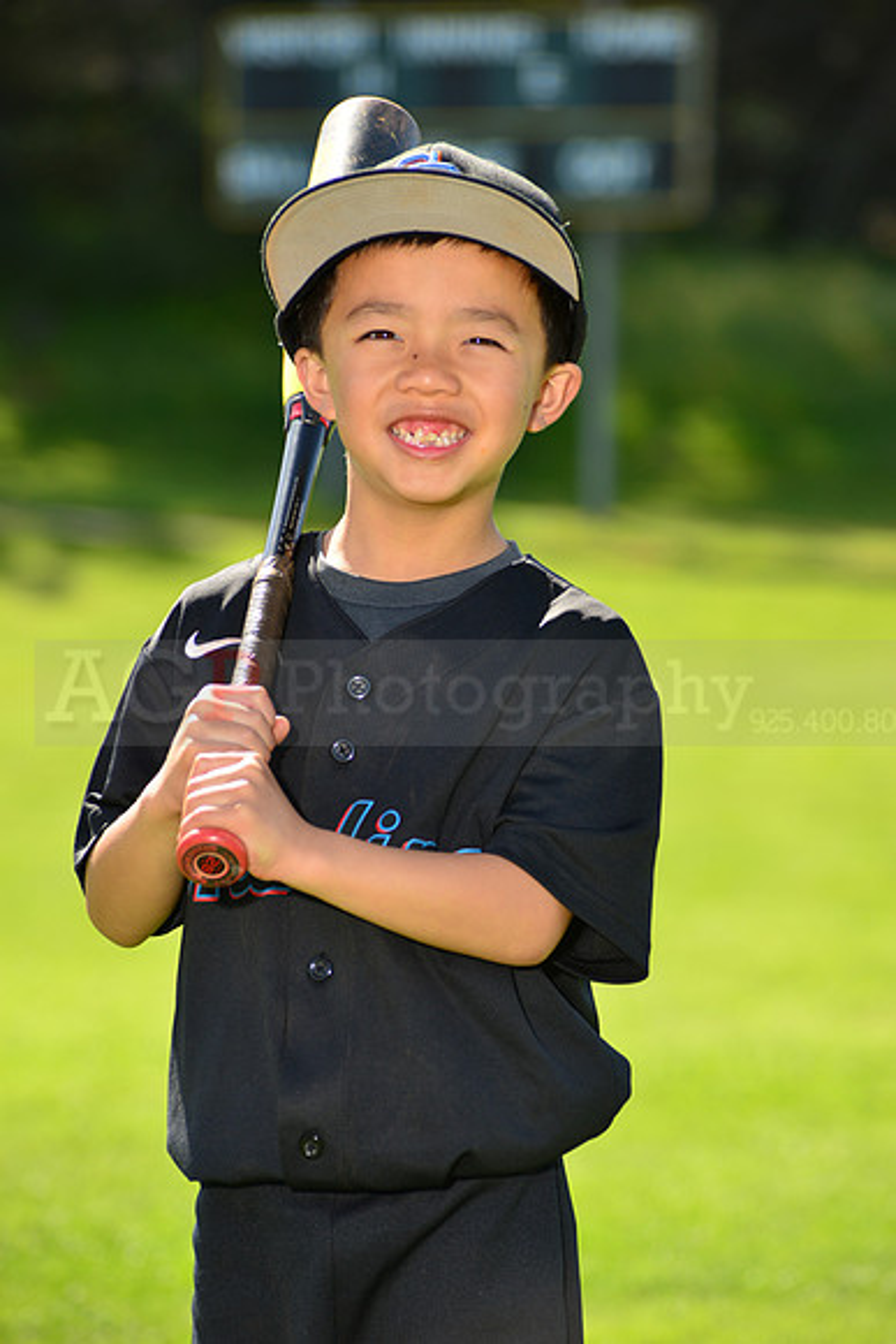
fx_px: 7462
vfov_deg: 10.3
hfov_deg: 6.9
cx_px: 448
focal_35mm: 200
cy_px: 672
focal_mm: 200
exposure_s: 1/250
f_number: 8
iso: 200
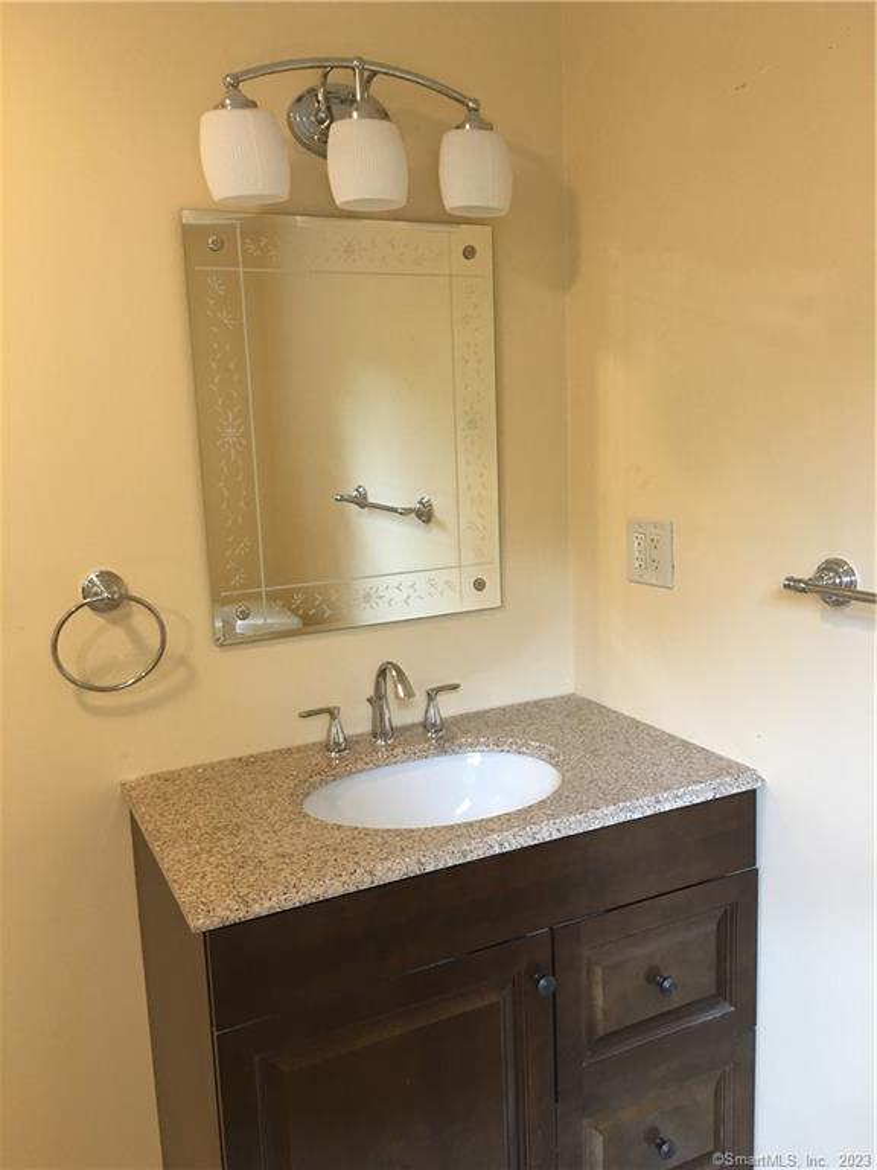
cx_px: 438
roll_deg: +2.1
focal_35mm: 29
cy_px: 585
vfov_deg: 61.7
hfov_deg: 48.2
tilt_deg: -8.6
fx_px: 980
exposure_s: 1/15
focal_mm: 4.15
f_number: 2.2
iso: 64
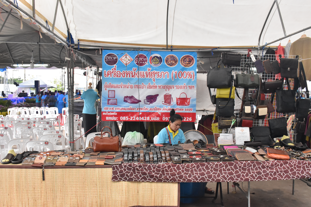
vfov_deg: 40.0
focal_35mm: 33
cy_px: 104
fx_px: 285
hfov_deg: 57.2
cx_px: 156
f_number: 9
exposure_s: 1/320
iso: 2000
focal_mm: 22
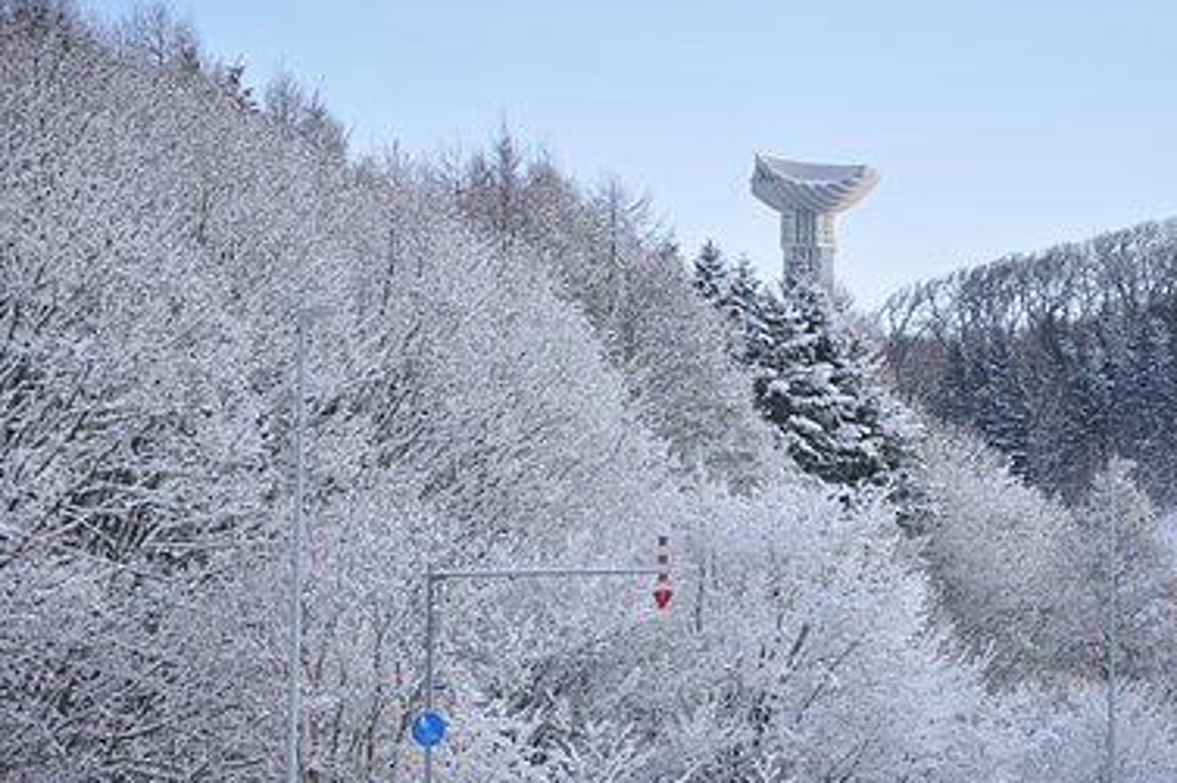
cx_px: 777
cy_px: 406
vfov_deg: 6.4
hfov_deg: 9.6
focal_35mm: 214
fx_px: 6983
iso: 400
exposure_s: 1/1250
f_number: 5.6
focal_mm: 105
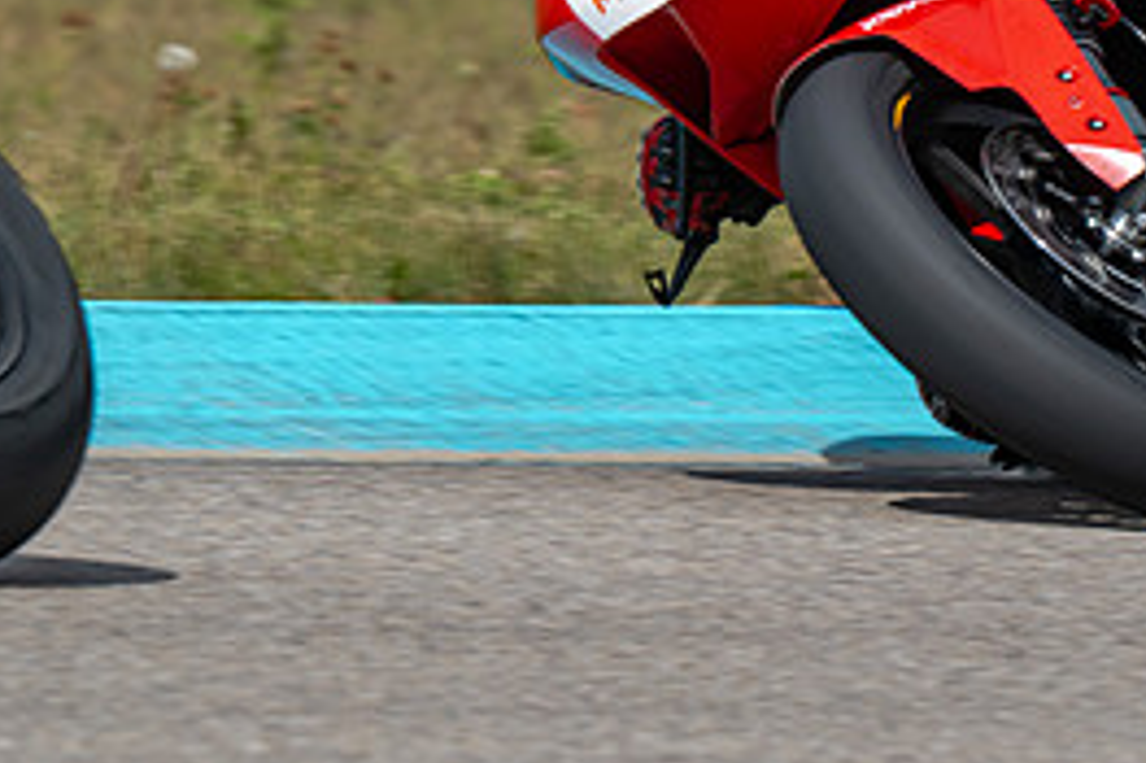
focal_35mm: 1323
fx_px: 42088
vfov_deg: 1.0
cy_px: 41
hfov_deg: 1.6
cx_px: 906
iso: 280
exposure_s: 1/800
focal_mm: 600
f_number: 11
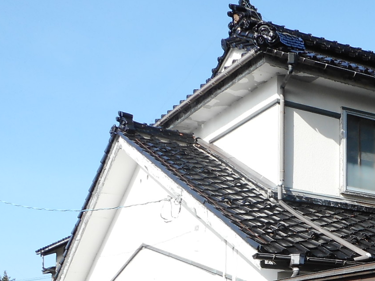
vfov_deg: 20.5
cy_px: 339
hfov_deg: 26.7
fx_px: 726
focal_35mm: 67
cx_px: 412
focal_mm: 4.5
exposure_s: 1/500
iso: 80
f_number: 3.7
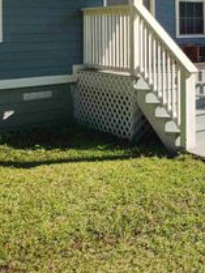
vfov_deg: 33.3
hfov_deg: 22.5
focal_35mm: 55
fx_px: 434
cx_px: 295
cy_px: 35
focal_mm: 5.4
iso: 20
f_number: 1.8
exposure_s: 1/1195
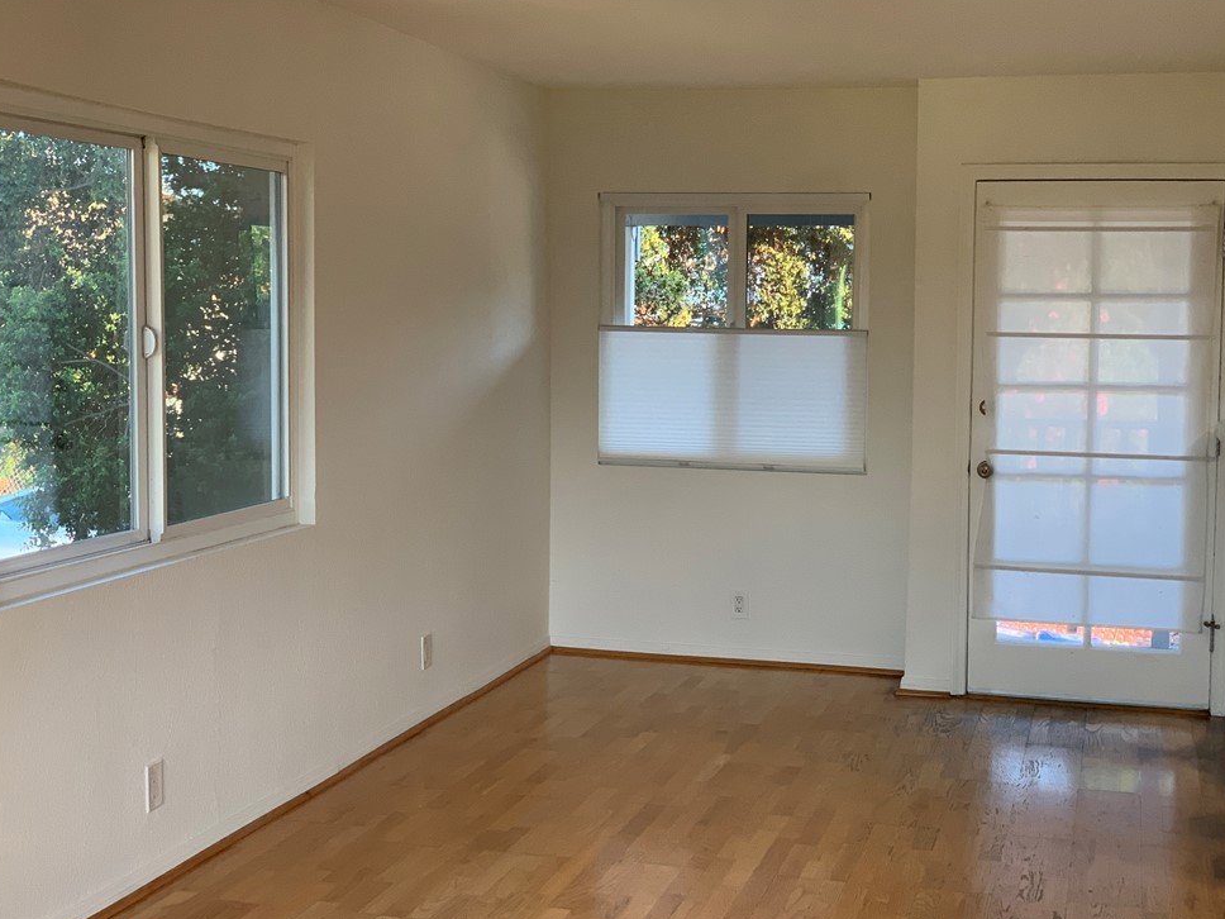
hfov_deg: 34.9
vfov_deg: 26.6
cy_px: 468
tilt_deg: -3.5
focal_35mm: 55
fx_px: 1946
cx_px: 610
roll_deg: +0.1
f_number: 2.4
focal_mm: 6
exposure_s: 1/60
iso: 160
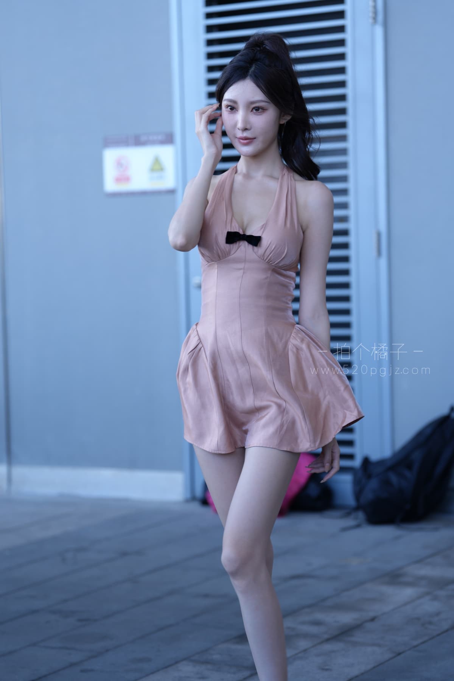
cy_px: 340
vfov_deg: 21.9
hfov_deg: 14.7
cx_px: 227
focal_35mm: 93
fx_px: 1759
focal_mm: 93
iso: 100
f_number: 2.8
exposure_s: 1/200
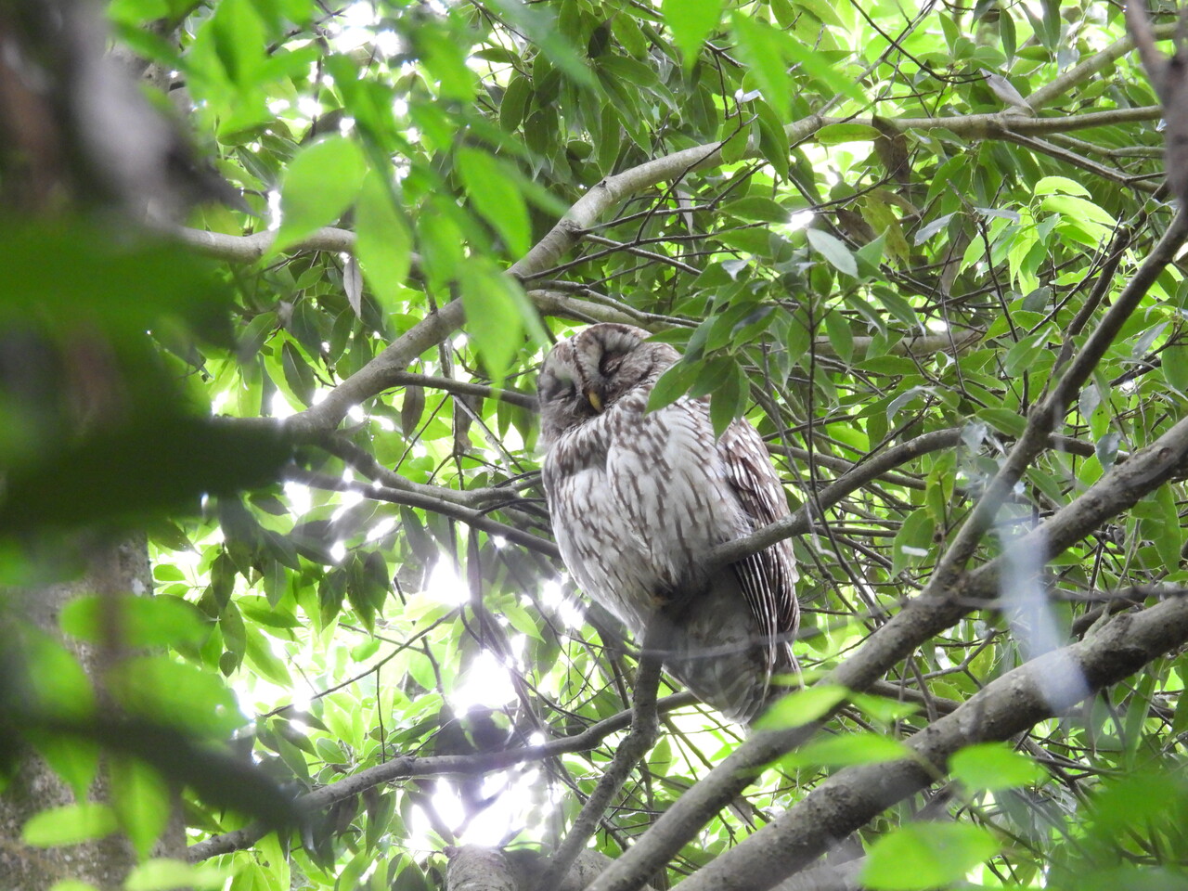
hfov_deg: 2.8
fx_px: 24024
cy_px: 446
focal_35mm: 700
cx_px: 594
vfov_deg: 2.1
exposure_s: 1/40
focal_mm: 125
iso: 800
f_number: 5.6
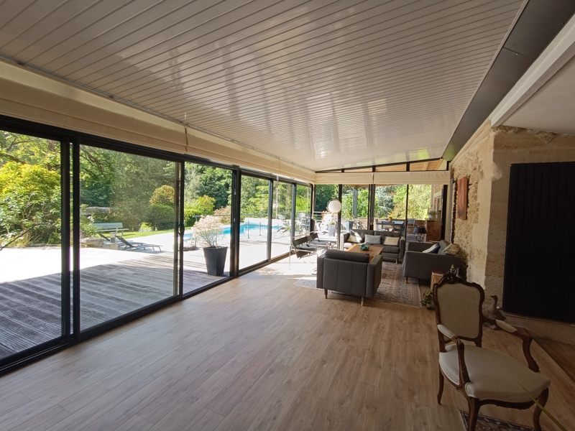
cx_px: 288
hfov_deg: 94.5
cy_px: 216
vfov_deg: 78.1
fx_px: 266
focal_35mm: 16
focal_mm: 1.66
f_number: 2.2
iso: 57
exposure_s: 1/100
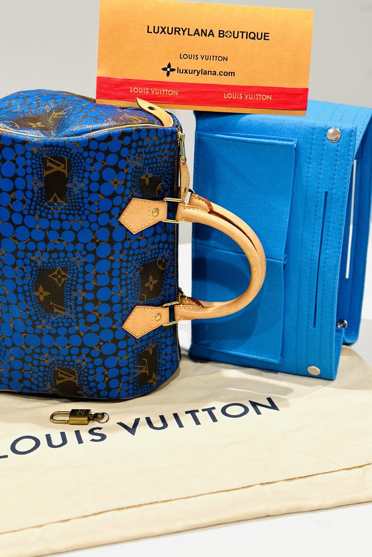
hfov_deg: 24.2
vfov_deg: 35.6
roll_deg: +2.0
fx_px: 868
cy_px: 257
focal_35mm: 56
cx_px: 177
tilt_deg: -21.7
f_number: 1.78
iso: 125
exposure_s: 1/60
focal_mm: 6.86
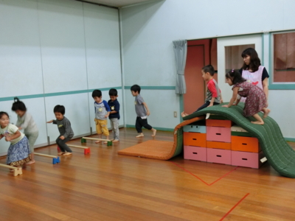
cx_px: 148
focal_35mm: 39
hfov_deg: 47.9
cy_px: 110
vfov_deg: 36.8
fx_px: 332
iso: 500
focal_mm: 6.9
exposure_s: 1/40
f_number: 4.1
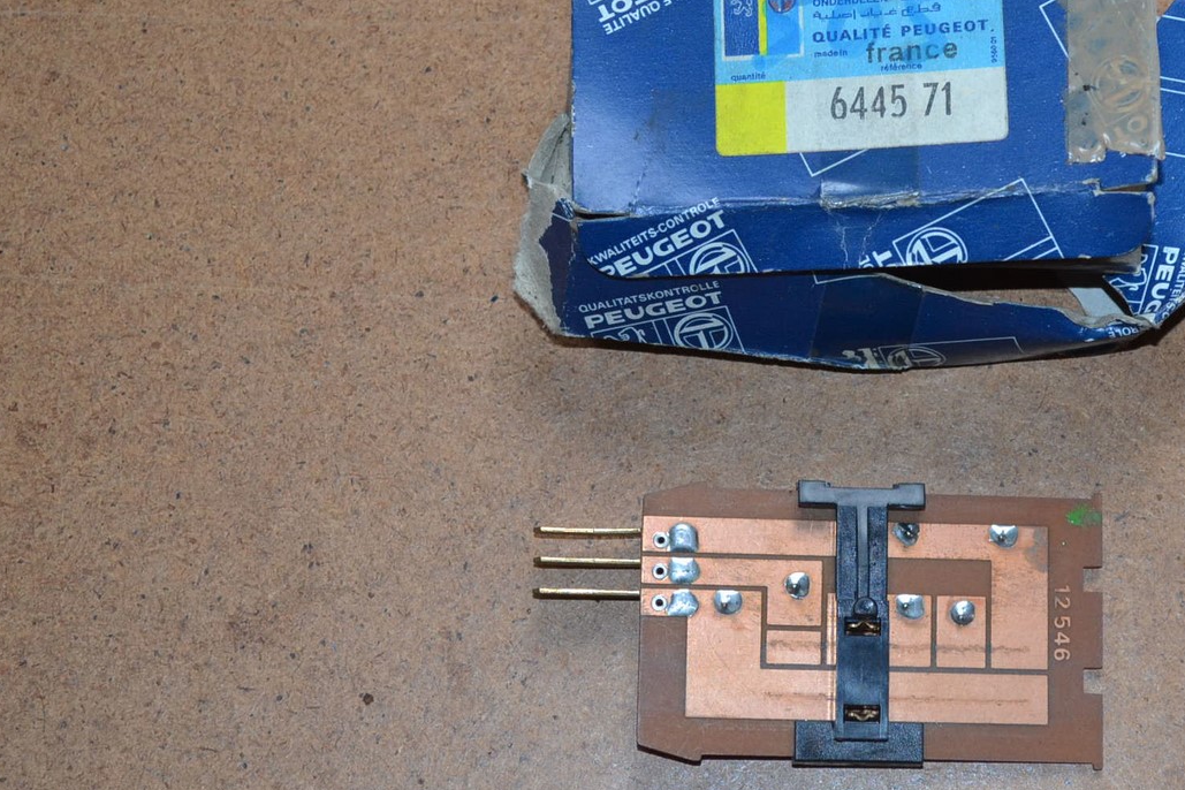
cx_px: 852
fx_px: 3226
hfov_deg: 20.7
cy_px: 313
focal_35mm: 98
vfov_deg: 14.0
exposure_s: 1/60
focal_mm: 42
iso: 900
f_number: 5.3
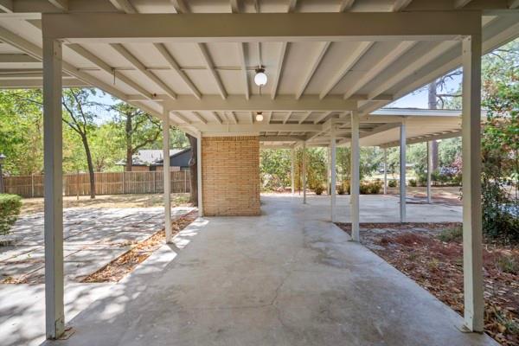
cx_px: 260
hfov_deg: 96.7
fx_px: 231
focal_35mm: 16
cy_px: 173
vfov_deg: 73.7
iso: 800
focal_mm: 16
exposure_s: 1/20
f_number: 7.1
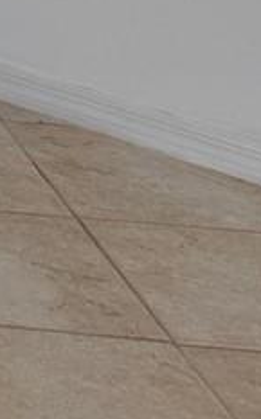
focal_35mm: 175
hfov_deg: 5.7
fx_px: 1998
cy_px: -500
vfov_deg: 10.7
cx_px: -997
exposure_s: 1/144
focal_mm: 6.76
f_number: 1.78
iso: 64
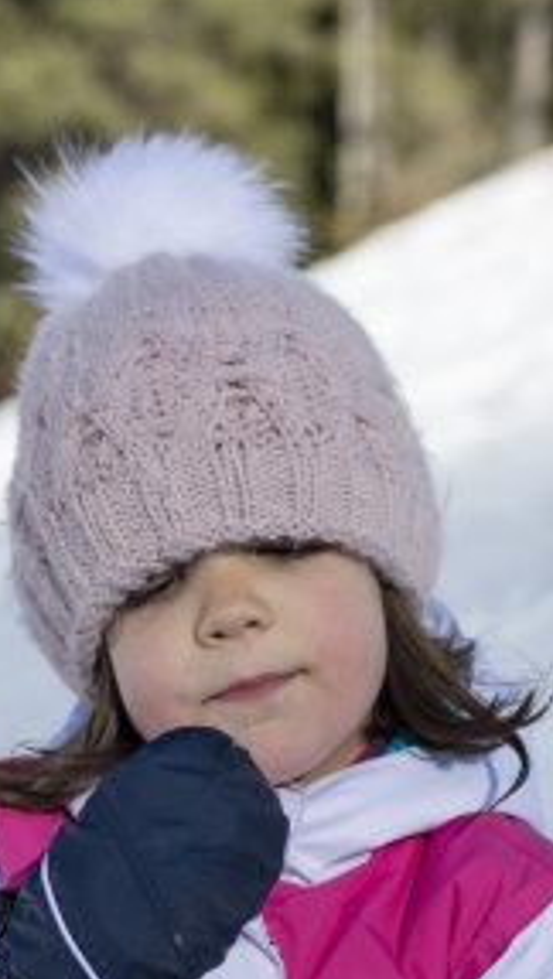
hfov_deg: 10.4
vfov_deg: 18.3
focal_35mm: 117
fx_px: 3045
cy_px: 566
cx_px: 399
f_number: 2.5
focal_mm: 35
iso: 100
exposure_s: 1/640
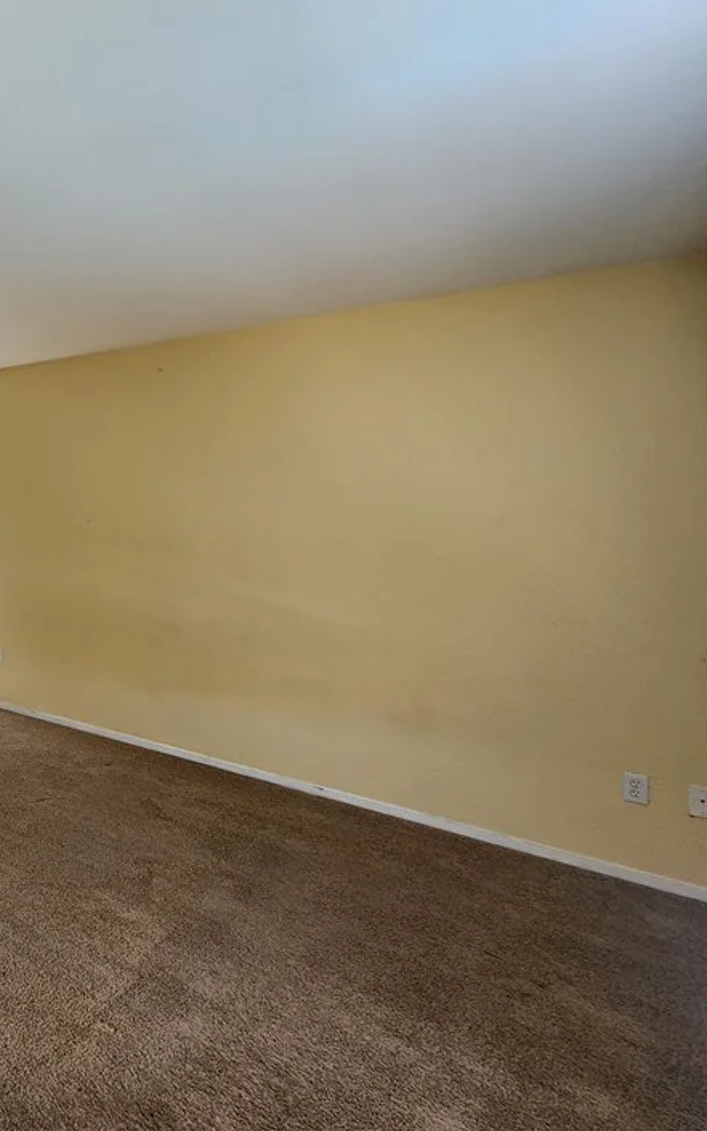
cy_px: 527
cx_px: -30
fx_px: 617
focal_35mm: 20
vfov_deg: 85.0
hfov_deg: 47.3
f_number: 2.2
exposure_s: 1/60
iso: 160
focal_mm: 2.2
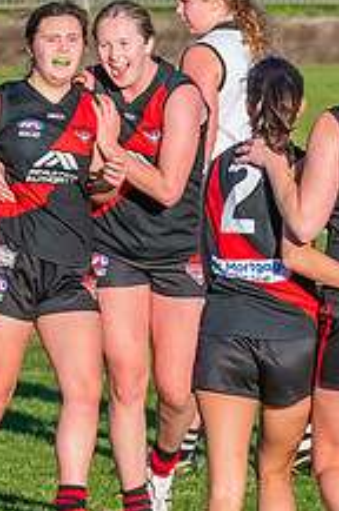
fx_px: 19369
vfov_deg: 1.5
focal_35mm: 1367
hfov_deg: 1.0
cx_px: 177
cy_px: 357
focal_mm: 240
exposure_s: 1/1250
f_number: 8
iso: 800
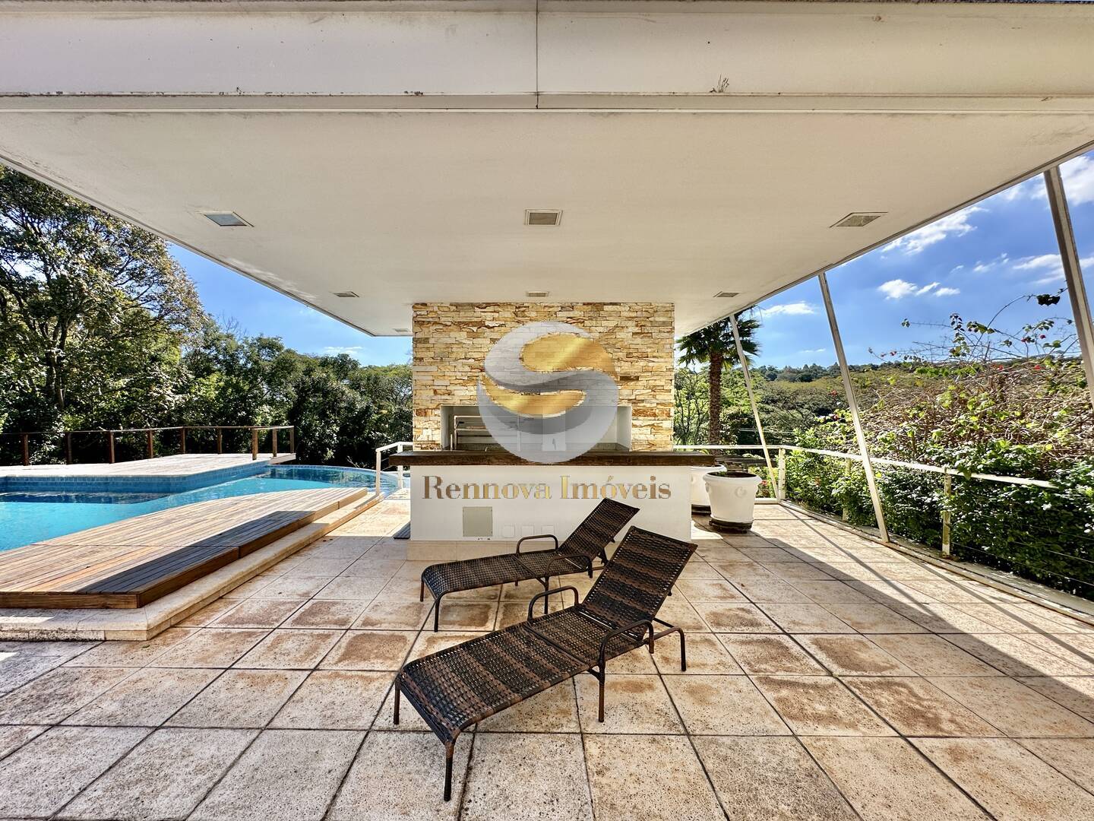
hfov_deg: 102.1
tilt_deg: -1.4
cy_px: 410
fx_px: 442
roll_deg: -0.5
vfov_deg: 85.7
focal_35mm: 14
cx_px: 547
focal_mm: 2.22
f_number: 2.2
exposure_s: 1/882
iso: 40
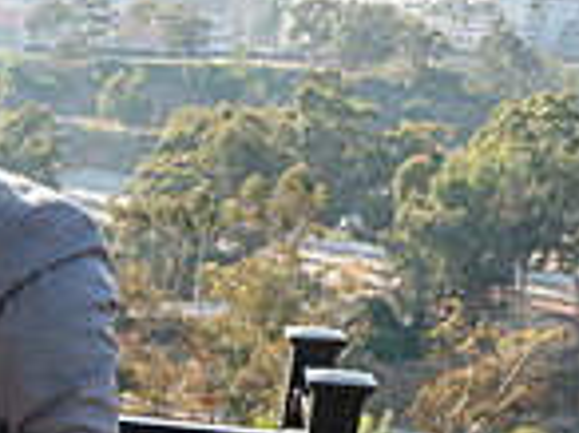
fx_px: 1536
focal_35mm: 92
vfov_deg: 15.0
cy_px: 614
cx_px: -222
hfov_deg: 19.3
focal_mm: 24
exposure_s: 1/320
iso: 250
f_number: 9
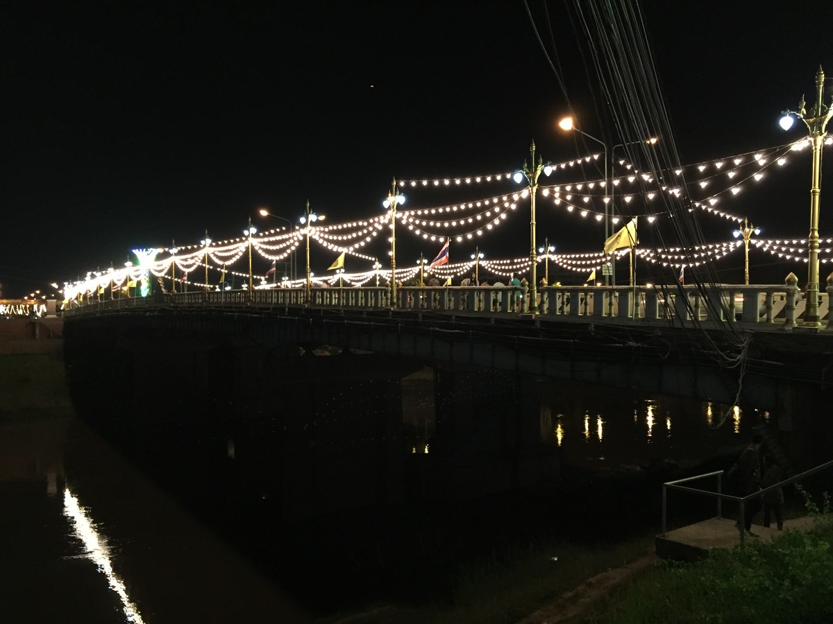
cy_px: 312
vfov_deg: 48.2
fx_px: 698
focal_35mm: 29
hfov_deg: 61.7
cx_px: 416
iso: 250
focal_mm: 4.15
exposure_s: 1/15
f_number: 2.2
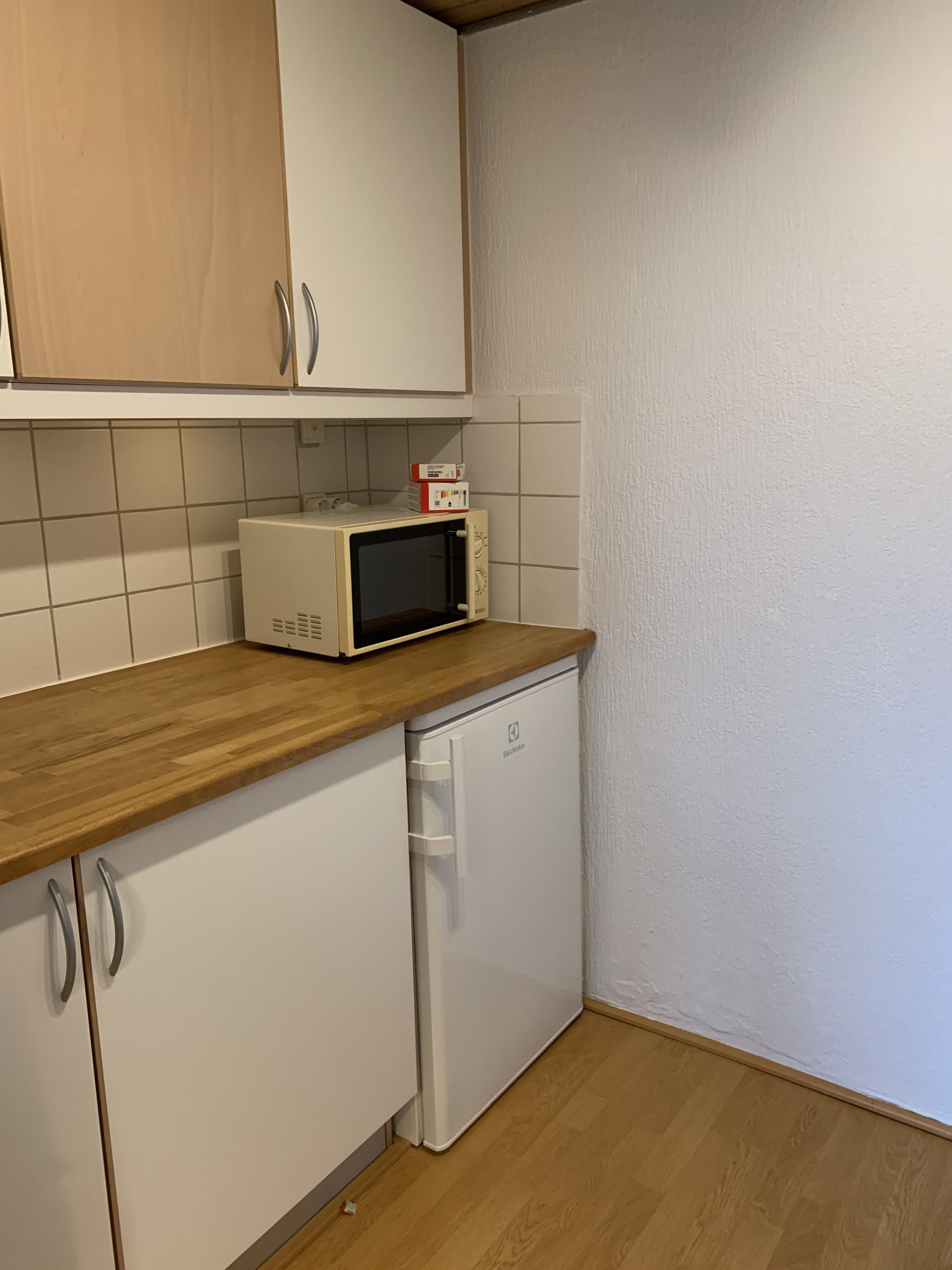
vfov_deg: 67.3
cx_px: 476
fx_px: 953
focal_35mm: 26
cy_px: 635
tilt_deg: -10.5
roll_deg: +0.9
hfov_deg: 53.1
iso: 250
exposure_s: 1/33
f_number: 1.8
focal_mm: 4.25
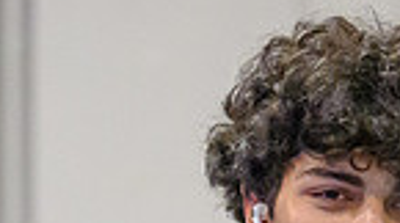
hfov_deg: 5.2
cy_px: 703
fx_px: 4394
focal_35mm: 415
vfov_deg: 2.9
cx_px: 351
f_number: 2.8
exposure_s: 1/800
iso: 11400
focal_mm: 70
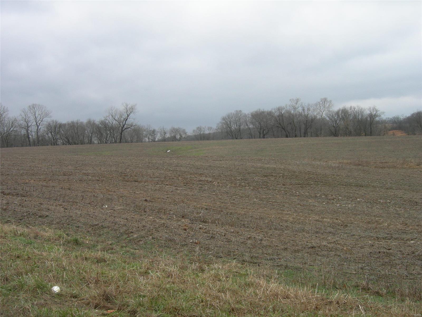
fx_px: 439
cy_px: 158
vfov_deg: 39.7
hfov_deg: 51.4
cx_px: 211
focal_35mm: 36
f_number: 4.3
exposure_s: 1/120
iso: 64
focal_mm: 7.5
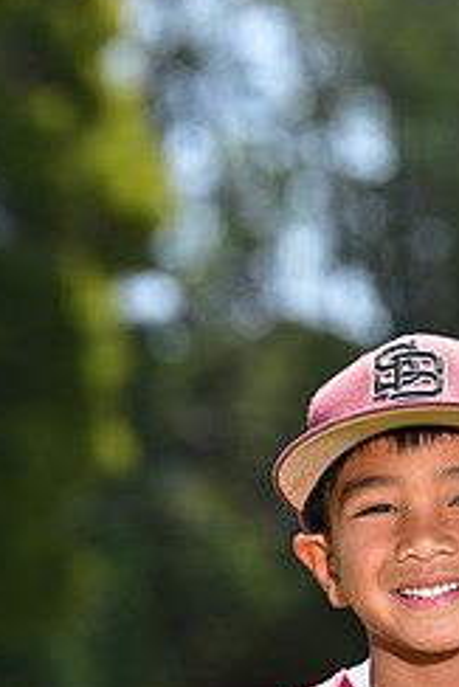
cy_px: 755
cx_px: 483
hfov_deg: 3.9
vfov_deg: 5.8
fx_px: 6798
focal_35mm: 356
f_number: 5
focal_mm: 150
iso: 80
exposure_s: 1/200
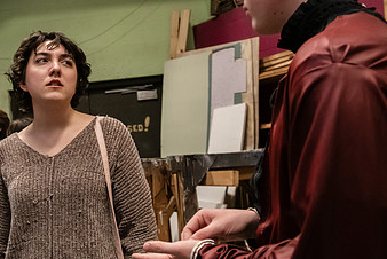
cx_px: 92
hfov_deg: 39.8
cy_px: 92
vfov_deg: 28.0
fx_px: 516
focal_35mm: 48
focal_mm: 28
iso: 3200
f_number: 4
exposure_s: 1/60
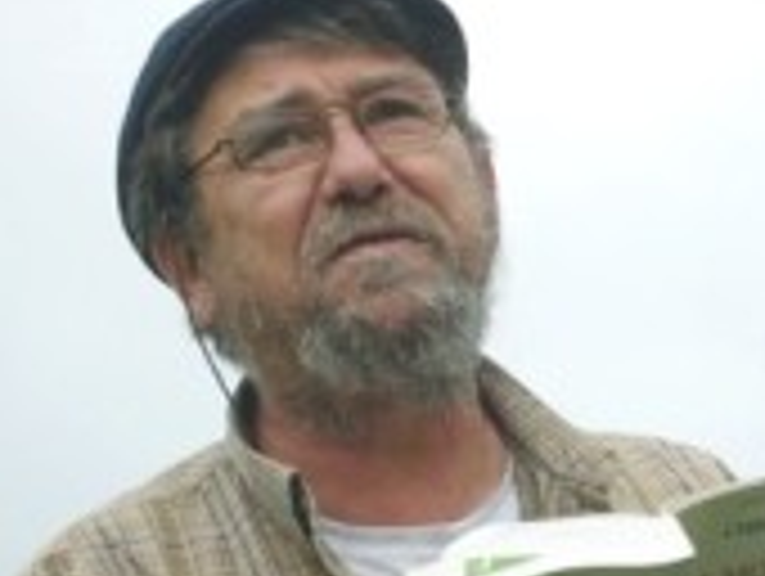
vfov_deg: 9.9
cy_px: 414
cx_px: 711
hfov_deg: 13.0
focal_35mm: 150
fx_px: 3320
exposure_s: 1/500
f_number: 4.5
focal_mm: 12
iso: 80
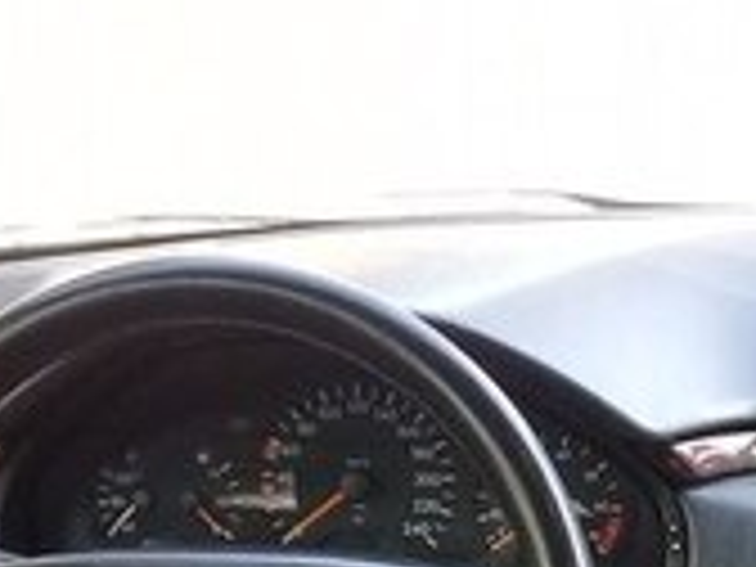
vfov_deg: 11.5
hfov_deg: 15.8
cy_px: 920
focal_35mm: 122
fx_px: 2664
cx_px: 770
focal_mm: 3.3
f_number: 2.2
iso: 64
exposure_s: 1/50
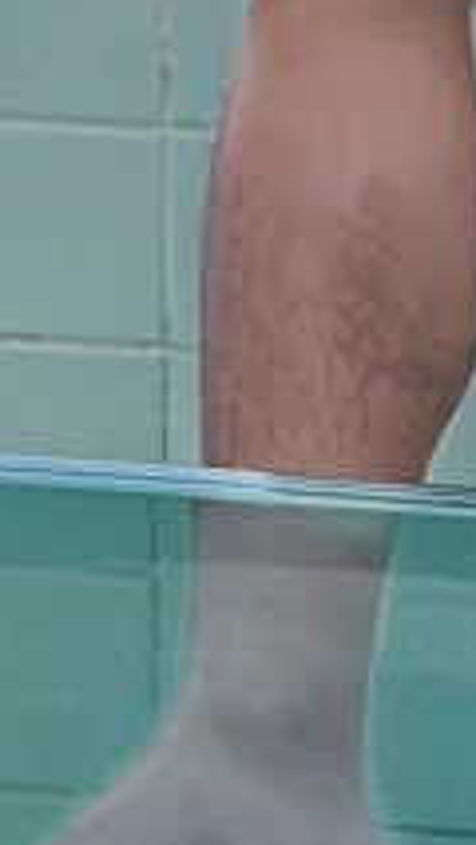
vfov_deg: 5.8
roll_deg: +0.2
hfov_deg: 3.4
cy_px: -1412
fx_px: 7911
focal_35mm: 353
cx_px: 353
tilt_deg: +4.0
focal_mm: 6.76
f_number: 1.78
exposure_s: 1/9901
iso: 64
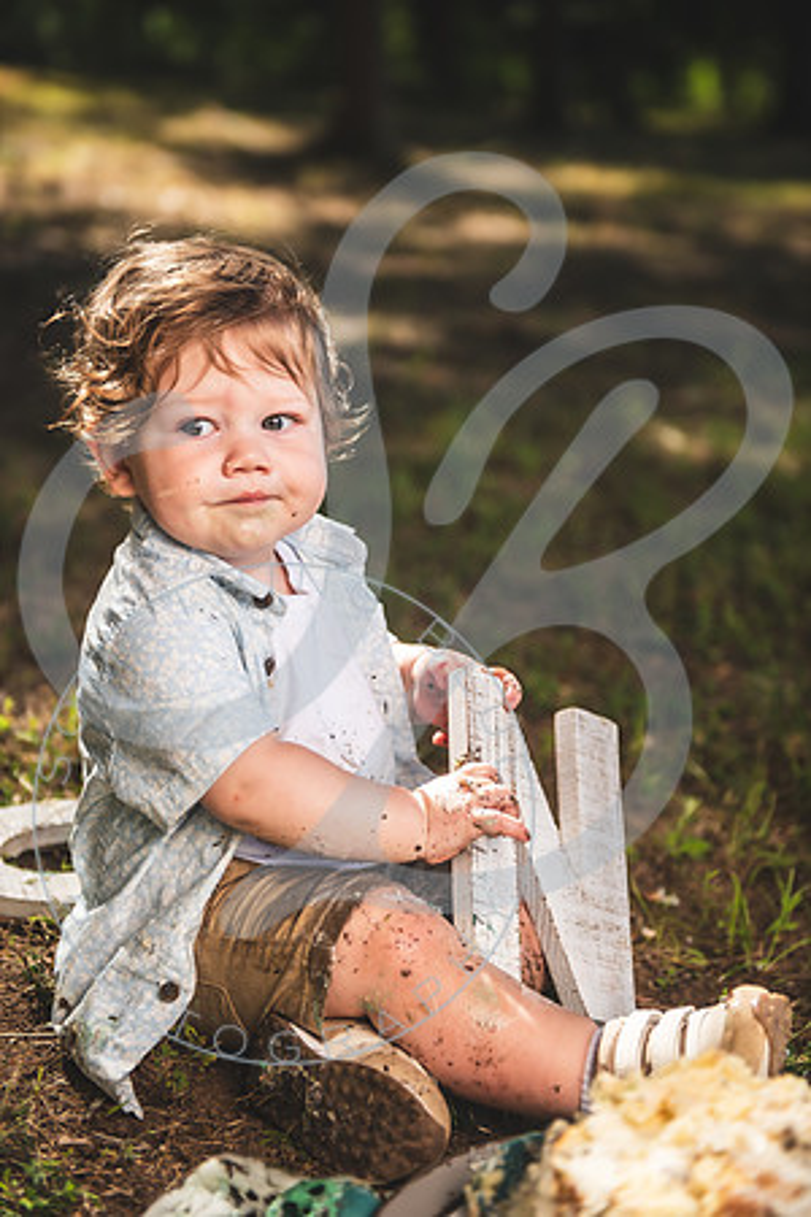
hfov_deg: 21.9
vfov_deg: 32.4
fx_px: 2095
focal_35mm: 62
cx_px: 406
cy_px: 608
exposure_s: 1/800
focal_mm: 62
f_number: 2.8
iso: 100
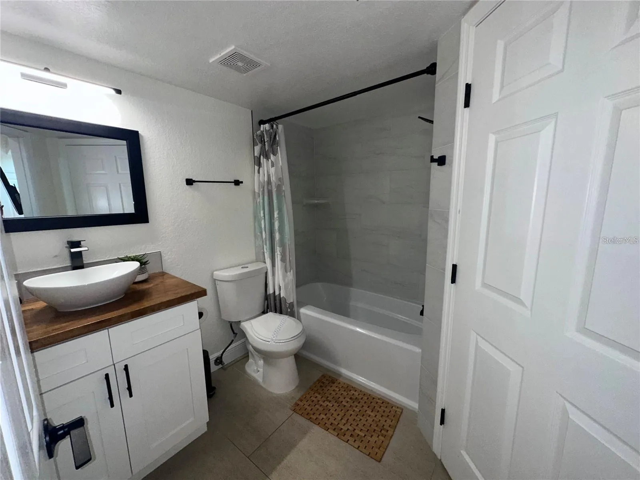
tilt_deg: -9.3
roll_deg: +1.0
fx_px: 259
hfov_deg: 102.1
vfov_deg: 85.7
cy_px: 240
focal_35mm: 14
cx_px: 320
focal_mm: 2.22
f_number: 2.2
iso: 125
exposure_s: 1/60
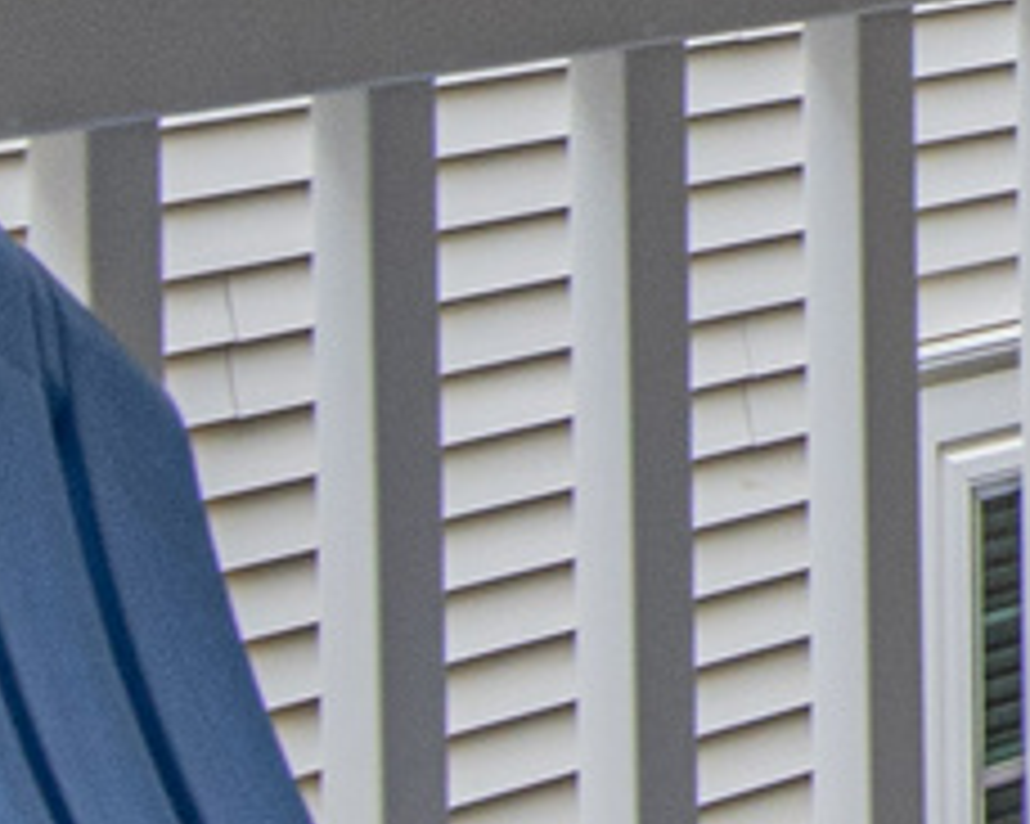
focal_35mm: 187
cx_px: 2680
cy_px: -705
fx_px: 5698
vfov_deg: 8.0
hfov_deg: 9.0
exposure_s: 1/100
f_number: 9
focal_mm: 14
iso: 180
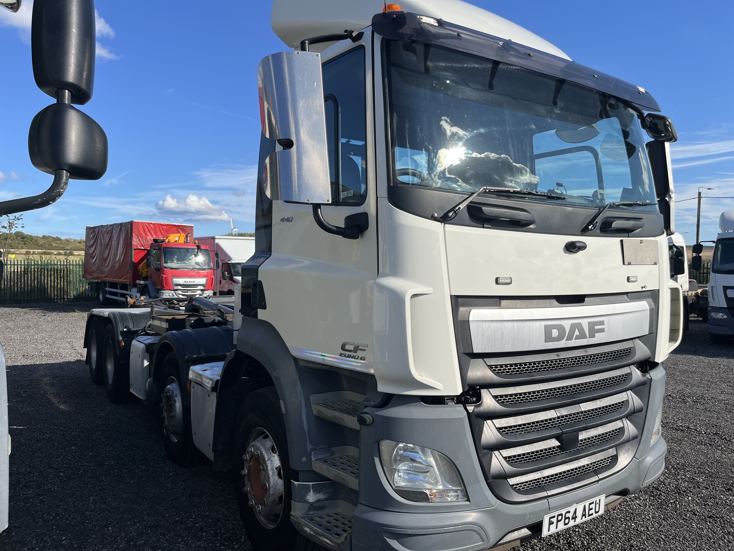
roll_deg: -0.7
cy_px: 276
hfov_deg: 67.3
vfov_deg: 53.1
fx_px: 551
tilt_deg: -1.6
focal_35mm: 26
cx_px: 367
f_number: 1.6
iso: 50
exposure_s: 1/3413
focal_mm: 5.1
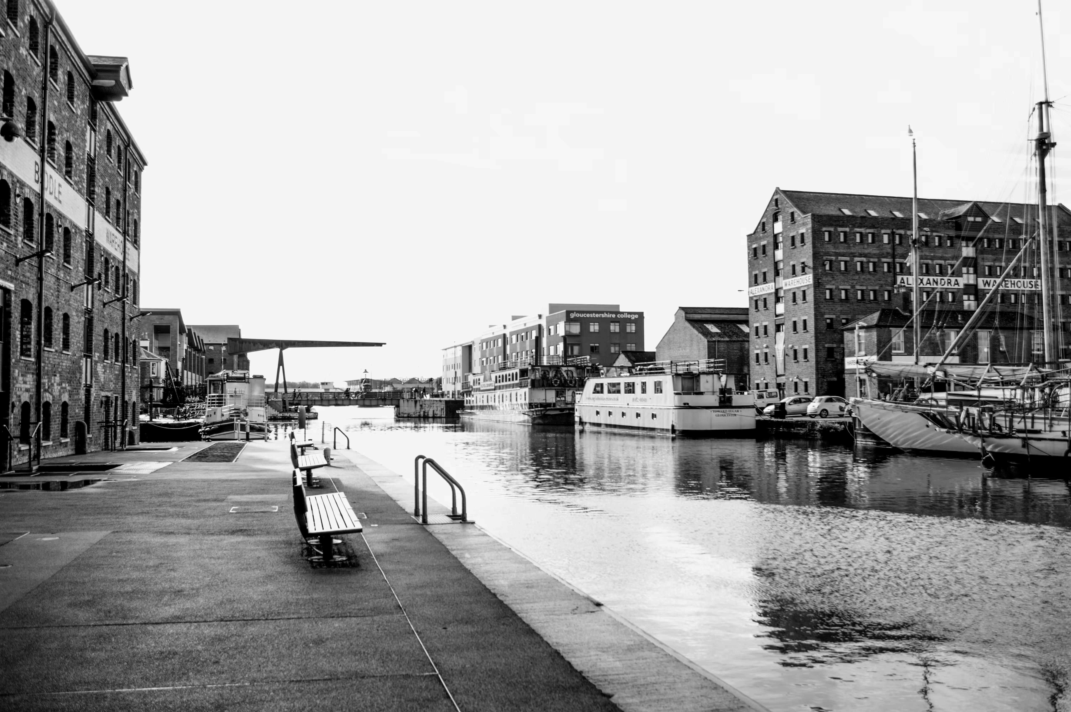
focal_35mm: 33
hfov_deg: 57.3
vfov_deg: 39.9
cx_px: 536
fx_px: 981
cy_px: 356
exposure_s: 1/160
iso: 100
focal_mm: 22
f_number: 5
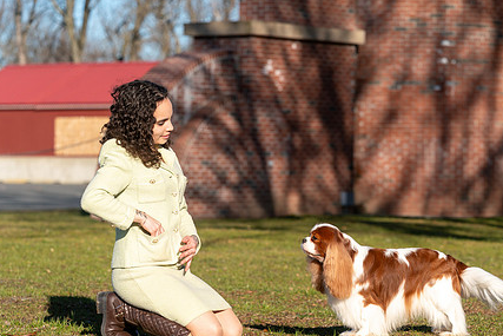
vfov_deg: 9.8
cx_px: 316
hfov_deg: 14.6
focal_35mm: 140
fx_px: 1957
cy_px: 216
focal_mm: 103
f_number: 4.5
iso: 100
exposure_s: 1/1000
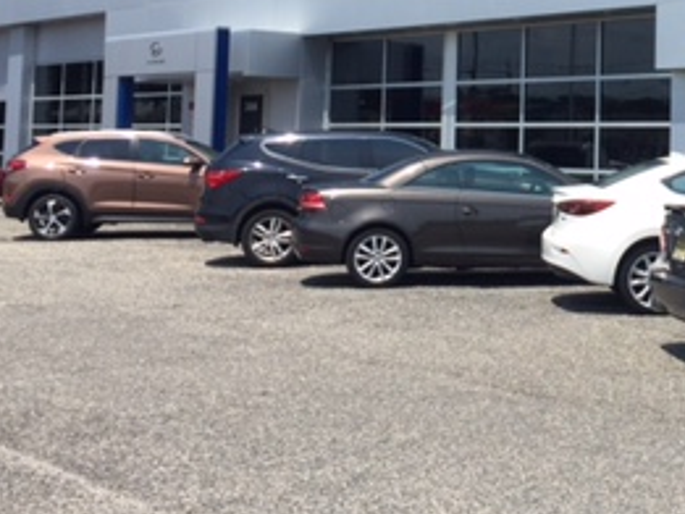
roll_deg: -1.0
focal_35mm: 71
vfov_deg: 20.3
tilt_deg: +5.0
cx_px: 646
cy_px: 42
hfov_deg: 26.3
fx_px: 1406
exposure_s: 1/1799
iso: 32
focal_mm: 4.15
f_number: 2.2
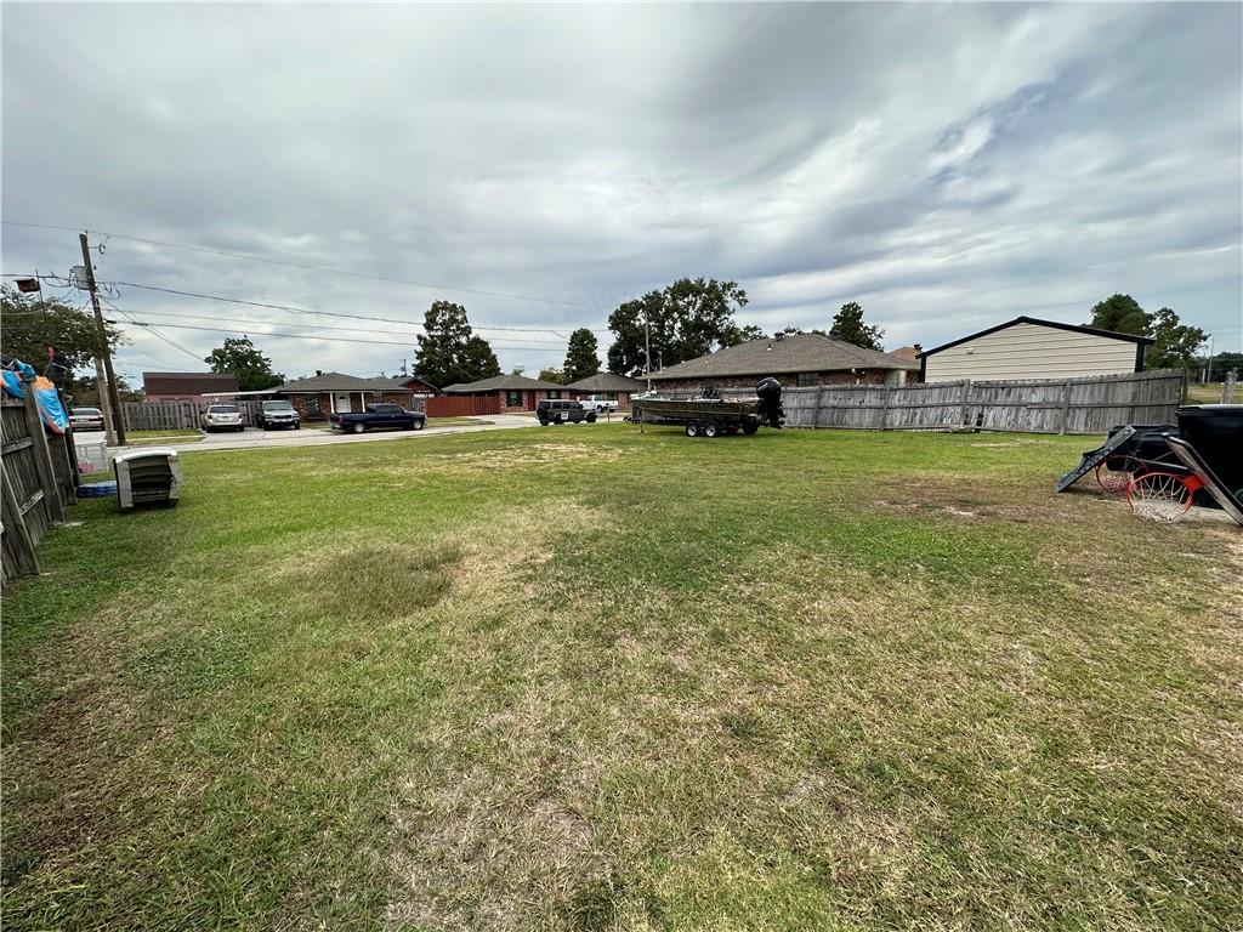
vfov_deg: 85.7
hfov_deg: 102.1
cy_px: 466
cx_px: 622
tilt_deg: -5.9
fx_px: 503
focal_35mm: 14
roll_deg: +1.9
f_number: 2.2
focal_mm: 2.22
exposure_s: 1/1043
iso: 40
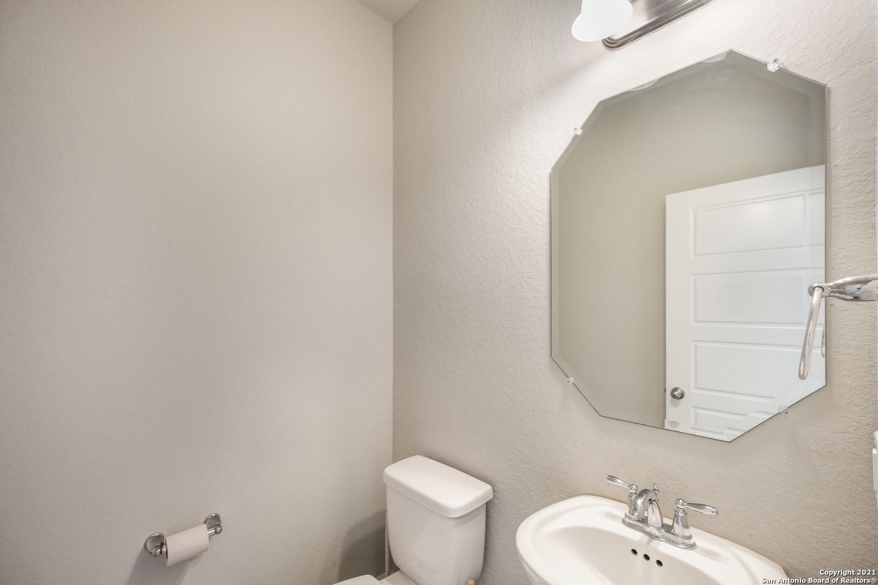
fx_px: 366
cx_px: 439
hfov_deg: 100.4
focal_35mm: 15
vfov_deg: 77.3
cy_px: 292
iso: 400
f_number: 4
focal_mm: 10
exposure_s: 1/40
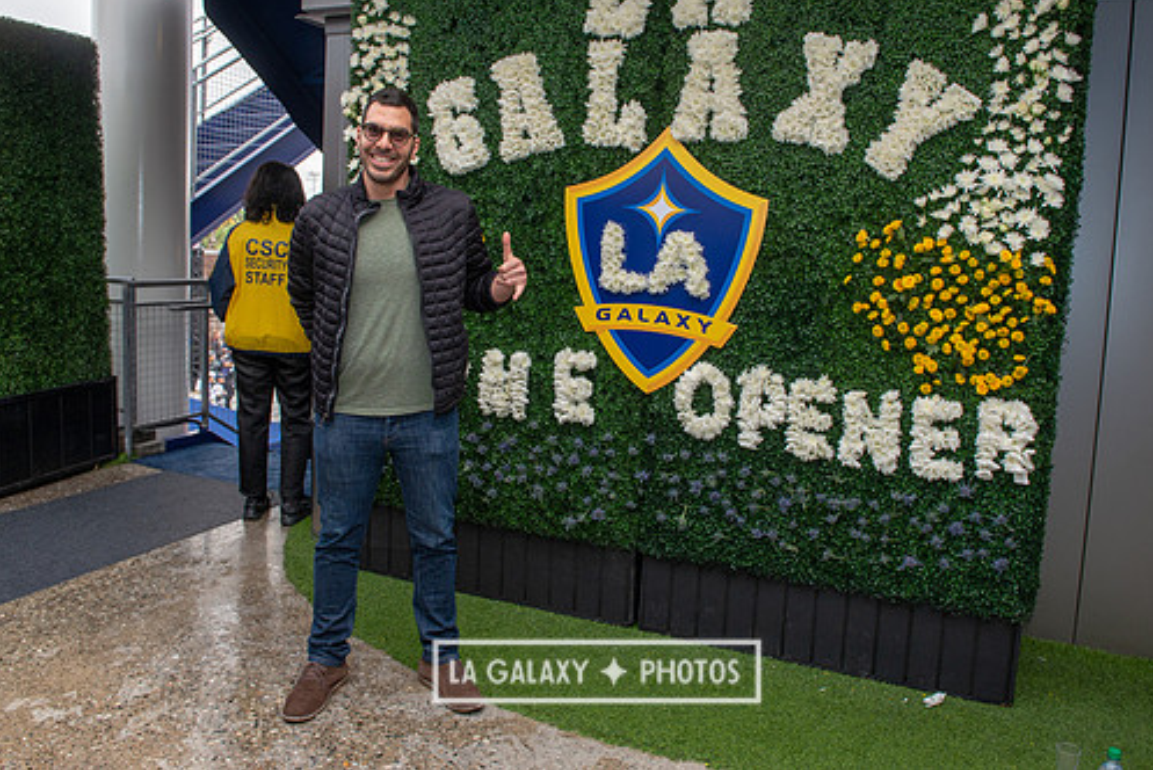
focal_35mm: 28
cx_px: 596
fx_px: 897
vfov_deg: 46.3
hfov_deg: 65.4
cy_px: 324
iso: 500
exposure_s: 1/160
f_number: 6.3
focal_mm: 24
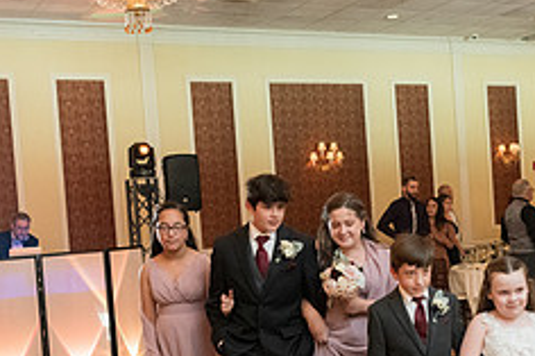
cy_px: 257
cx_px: 311
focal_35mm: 59
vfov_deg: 22.8
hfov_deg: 33.9
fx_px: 876
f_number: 2.8
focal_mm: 24
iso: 2500
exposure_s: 1/125
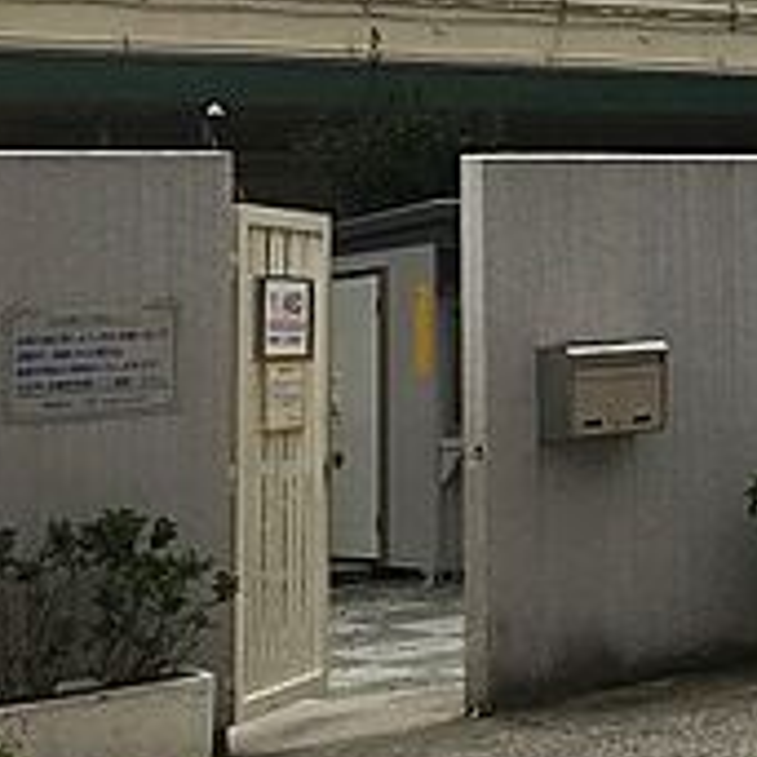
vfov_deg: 18.7
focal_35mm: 90
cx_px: 1222
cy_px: -24
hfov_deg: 17.0
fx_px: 2227
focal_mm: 4.15
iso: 25
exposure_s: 1/646
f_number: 2.2
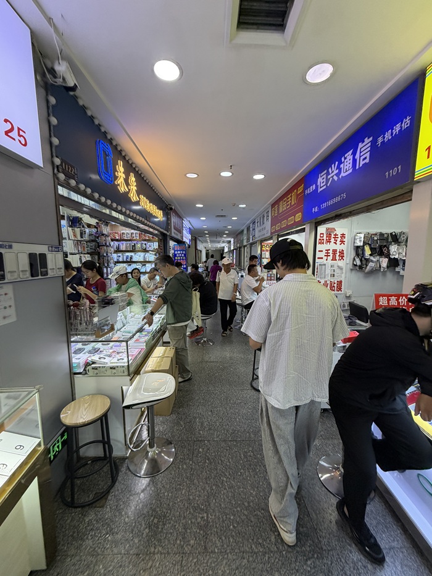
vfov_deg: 102.1
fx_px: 233
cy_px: 288
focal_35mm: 14
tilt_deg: -8.5
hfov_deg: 85.7
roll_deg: +1.7
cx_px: 216
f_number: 2.2
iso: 80
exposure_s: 1/100
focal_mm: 2.22
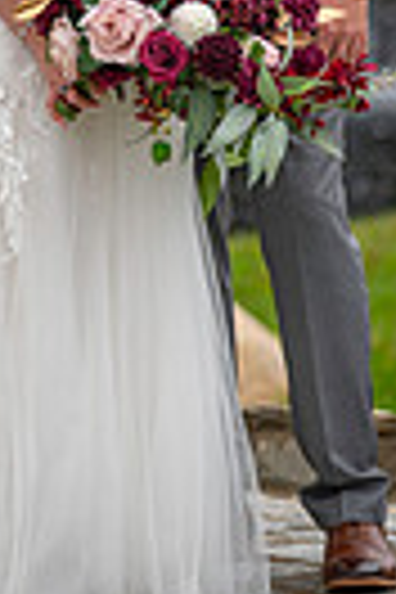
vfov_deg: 4.5
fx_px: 7606
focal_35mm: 461
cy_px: -140
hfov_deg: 3.0
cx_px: 7
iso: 80
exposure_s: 1/125
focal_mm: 135
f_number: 2.8
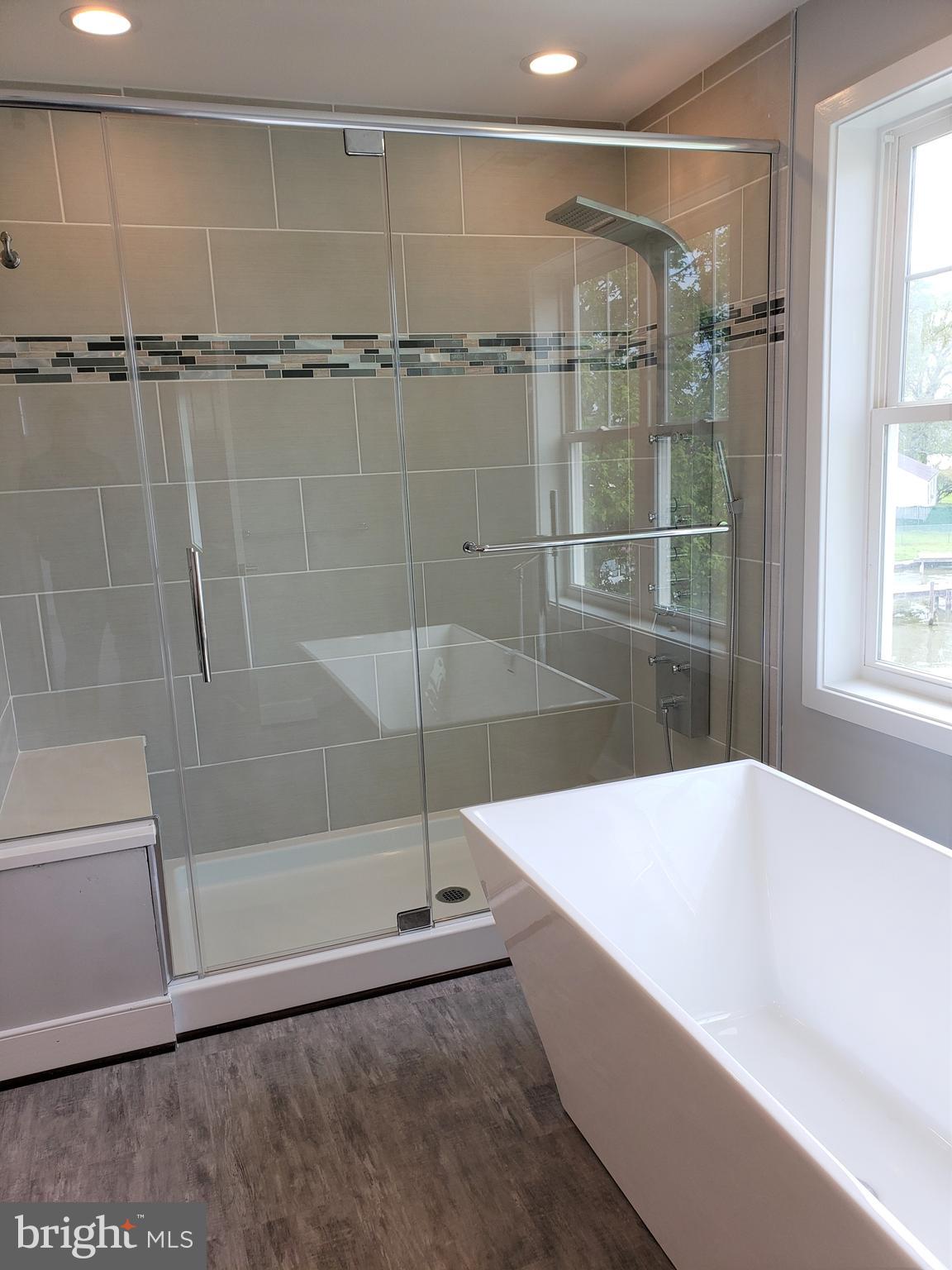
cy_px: 635
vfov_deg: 67.3
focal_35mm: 26
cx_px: 476
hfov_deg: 53.1
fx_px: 953
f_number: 2.4
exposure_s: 1/120
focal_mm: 4.3
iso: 50
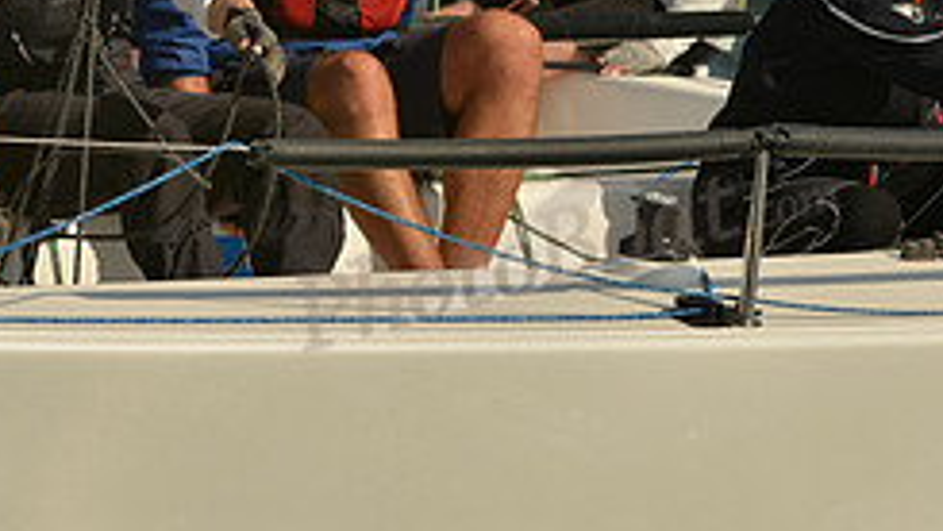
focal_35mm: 496
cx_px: 100
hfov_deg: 4.3
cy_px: 106
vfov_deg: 2.5
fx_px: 12406
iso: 280
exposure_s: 1/1600
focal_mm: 200
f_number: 10
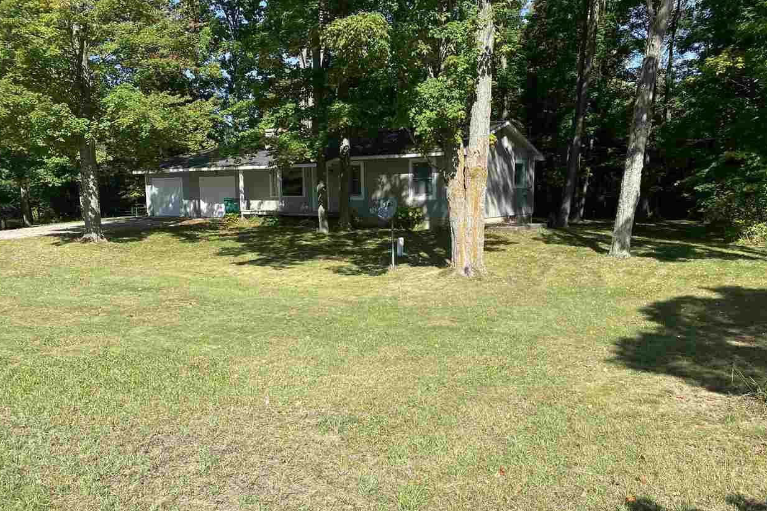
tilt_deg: -8.6
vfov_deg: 46.4
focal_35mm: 28
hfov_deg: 65.5
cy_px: 277
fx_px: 597
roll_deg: +0.8
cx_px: 388
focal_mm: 4.25
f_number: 1.8
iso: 32
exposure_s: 1/1543
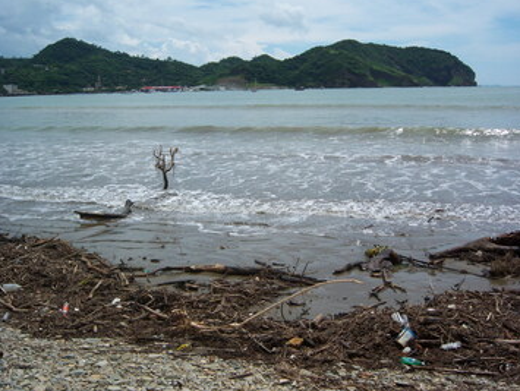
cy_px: 192
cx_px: 266
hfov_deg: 50.1
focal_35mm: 37
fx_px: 556
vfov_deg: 38.7
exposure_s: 1/1250
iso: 80
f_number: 4.8
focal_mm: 7.5
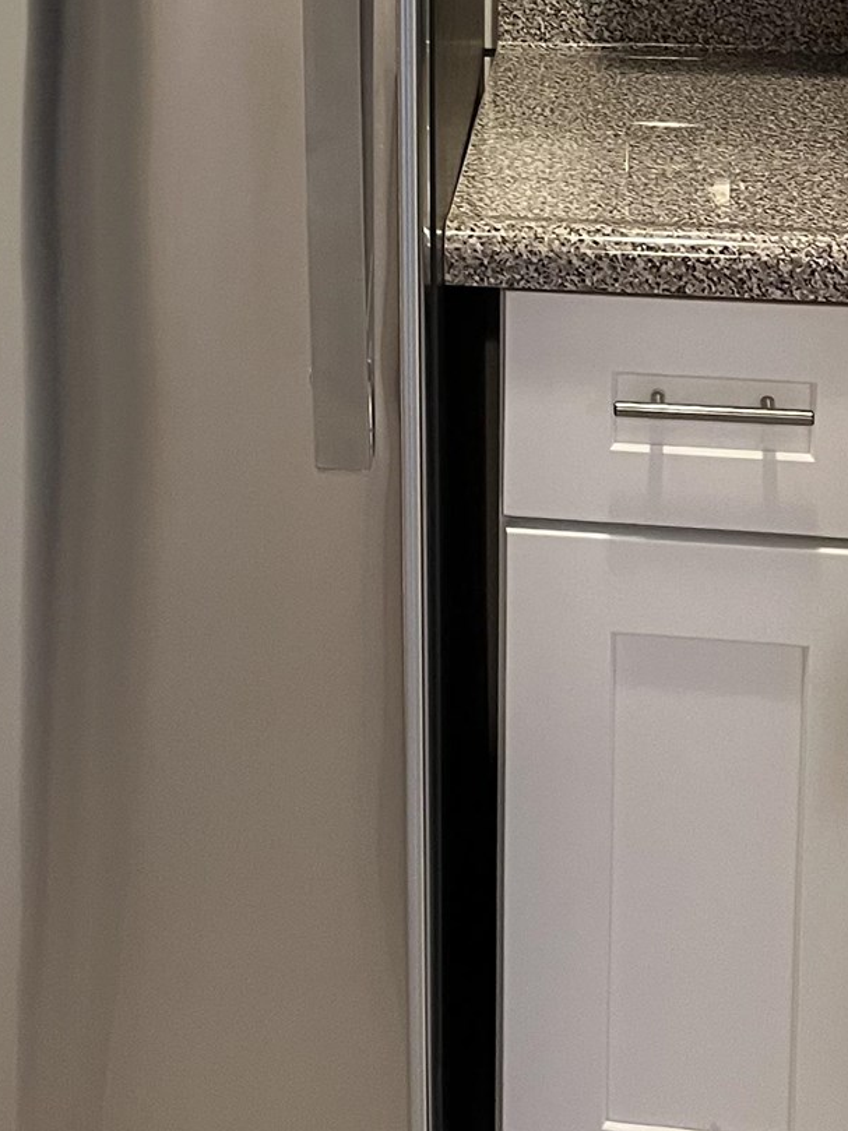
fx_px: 2418
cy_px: -31
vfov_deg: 24.9
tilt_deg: -12.4
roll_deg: +1.3
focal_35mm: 74
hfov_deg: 19.8
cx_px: 226
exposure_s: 1/60
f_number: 1.6
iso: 320
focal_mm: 5.1
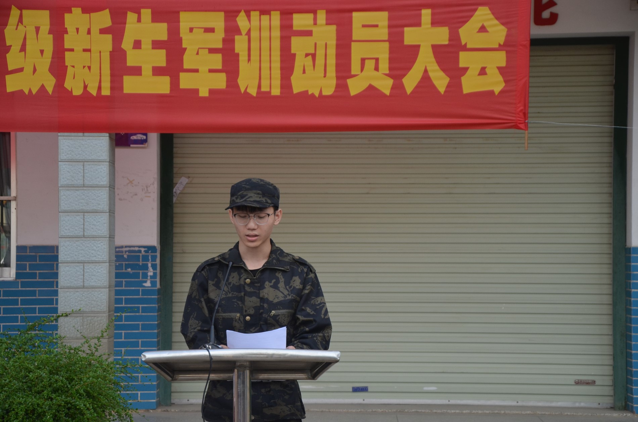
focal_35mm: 93
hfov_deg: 22.0
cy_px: 211
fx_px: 1645
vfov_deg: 14.6
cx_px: 319
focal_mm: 62
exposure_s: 1/640
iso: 400
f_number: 5.6
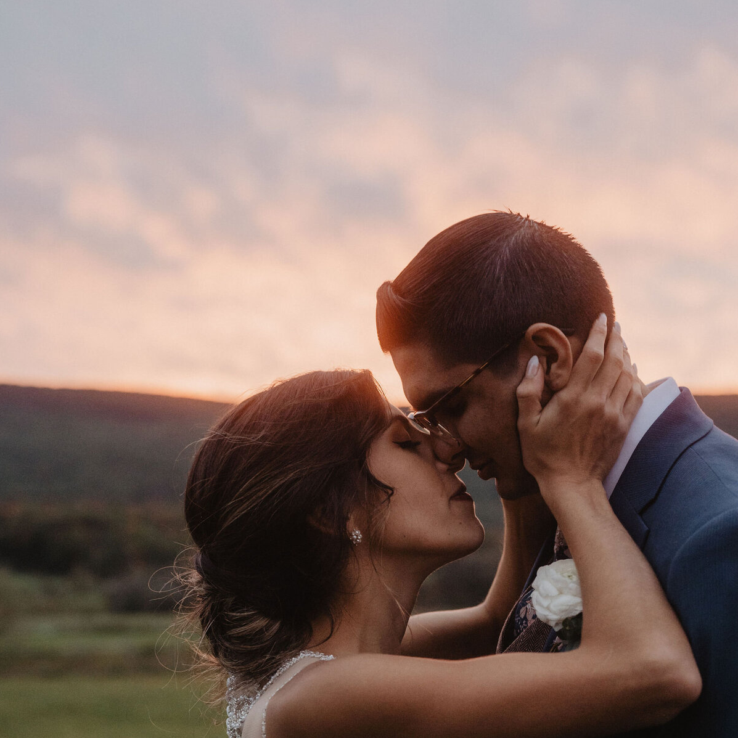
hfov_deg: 26.9
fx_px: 1544
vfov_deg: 26.5
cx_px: 369
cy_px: 554
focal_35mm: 64
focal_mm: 50
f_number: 3.5
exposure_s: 1/100
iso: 1250
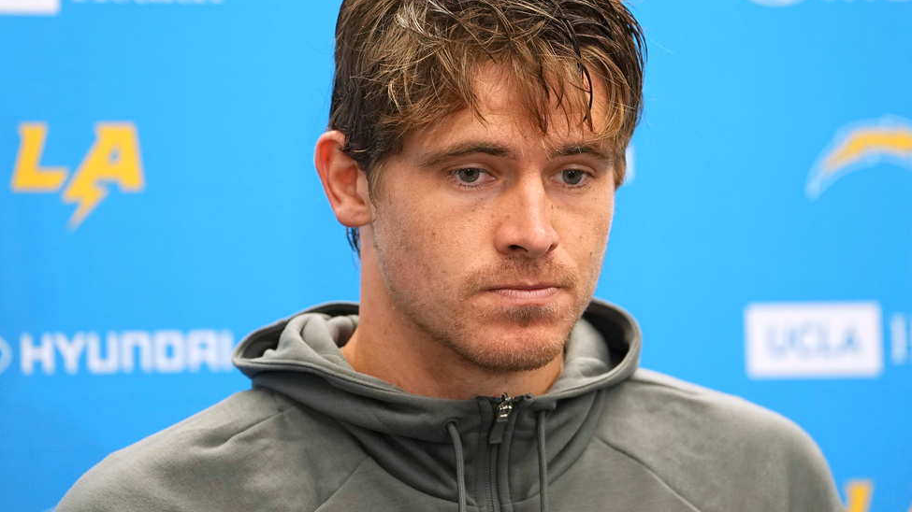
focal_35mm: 330
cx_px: 463
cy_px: 195
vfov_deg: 3.7
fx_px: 7979
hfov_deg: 6.5
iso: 1250
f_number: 2.8
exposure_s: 1/200
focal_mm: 200
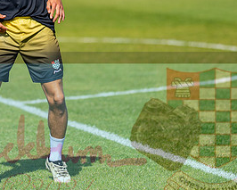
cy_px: 22
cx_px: 21
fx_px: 3501
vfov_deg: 3.1
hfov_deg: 3.9
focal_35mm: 499
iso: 50
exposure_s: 1/3200
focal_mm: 135
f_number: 1.9
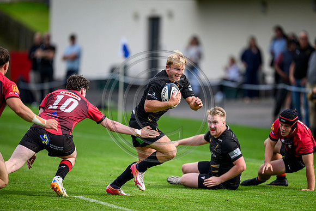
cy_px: 106
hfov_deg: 5.2
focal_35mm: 400
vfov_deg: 3.4
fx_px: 3512
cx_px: 158
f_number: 3.2
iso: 500
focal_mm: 400
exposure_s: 1/3200
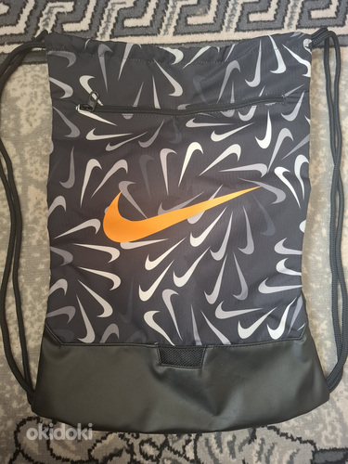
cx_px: 174
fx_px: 308
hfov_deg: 58.9
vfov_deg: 73.9
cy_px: 232
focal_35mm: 23
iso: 320
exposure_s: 1/50
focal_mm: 5.54
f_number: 1.8
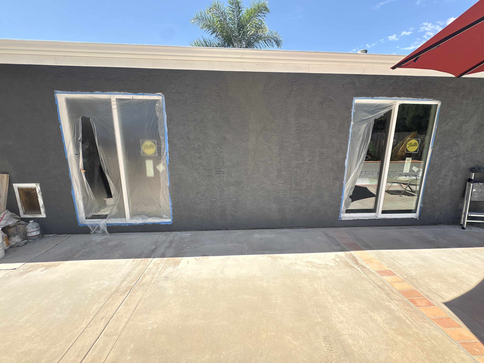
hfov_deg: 102.1
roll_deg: -1.5
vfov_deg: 85.7
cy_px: 182
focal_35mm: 14
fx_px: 196
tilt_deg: -8.1
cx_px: 242
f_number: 2.2
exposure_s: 1/620
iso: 64
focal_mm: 2.22
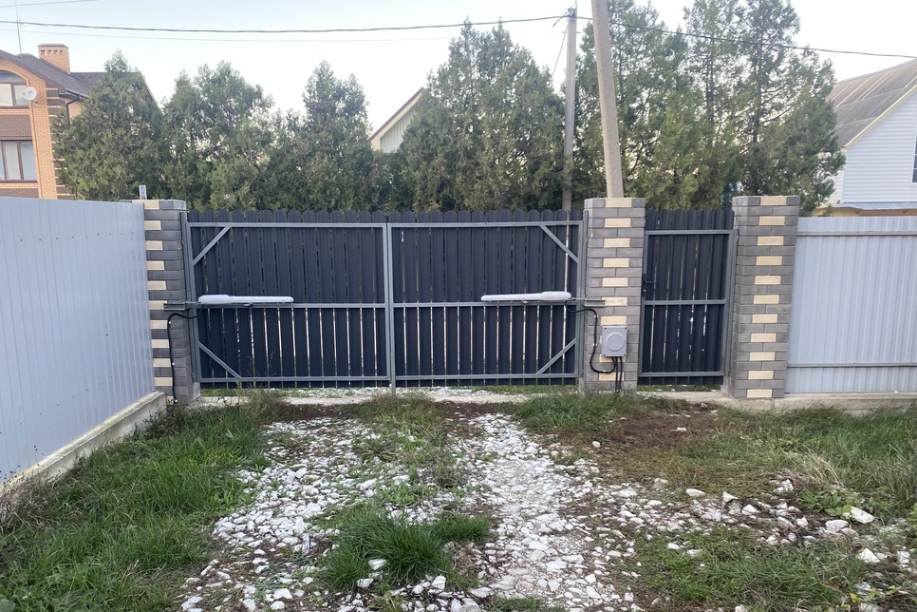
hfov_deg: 65.5
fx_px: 713
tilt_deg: -11.1
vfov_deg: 46.2
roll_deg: +1.6
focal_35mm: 28
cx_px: 452
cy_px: 355
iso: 100
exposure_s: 1/122
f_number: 1.8
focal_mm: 4.25
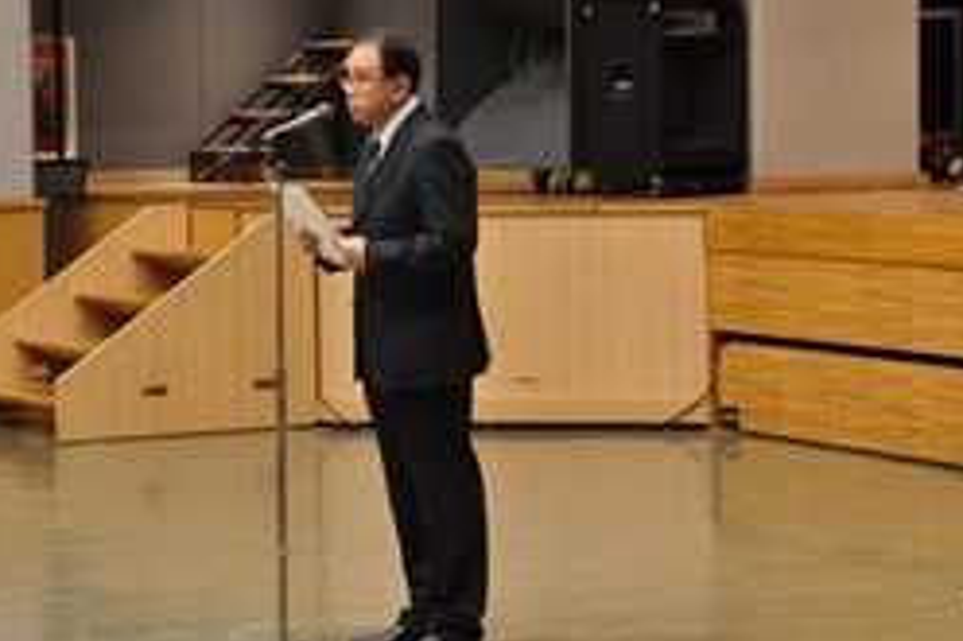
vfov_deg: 10.3
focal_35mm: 133
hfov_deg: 15.4
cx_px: 384
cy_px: 169
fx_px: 3550
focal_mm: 55
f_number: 4.8
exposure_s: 1/50
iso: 2500
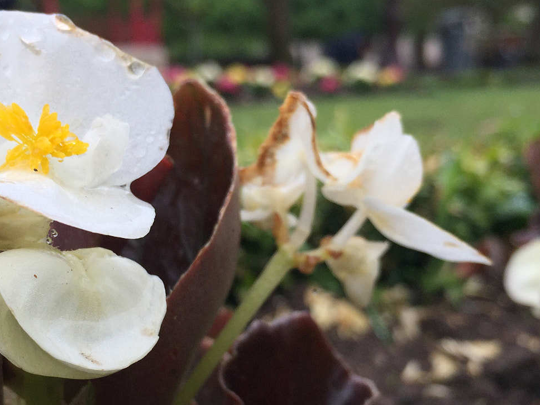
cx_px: 240
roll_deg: +1.2
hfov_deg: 39.6
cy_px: 240
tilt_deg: -11.5
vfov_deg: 30.2
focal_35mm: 48
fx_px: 749
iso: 32
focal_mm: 4.15
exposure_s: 1/760
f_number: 2.2
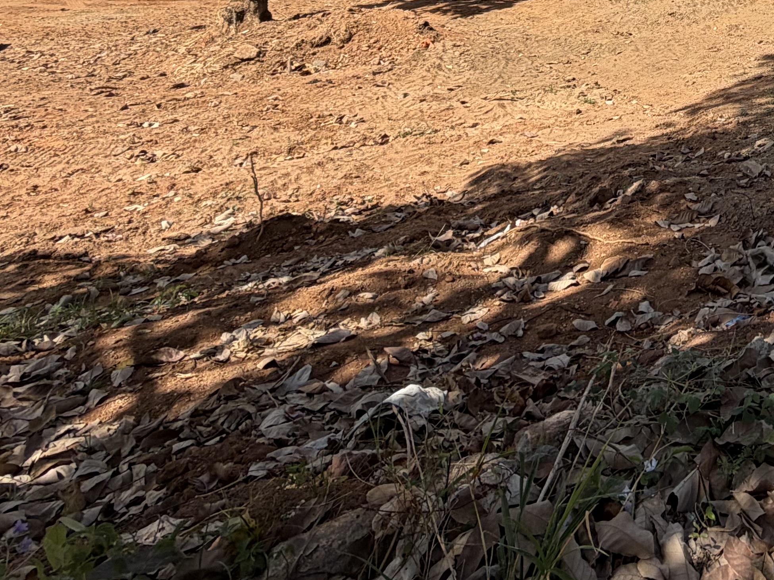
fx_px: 917
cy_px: -191
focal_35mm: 41
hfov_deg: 38.0
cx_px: 854
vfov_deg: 28.3
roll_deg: -2.0
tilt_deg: +2.7
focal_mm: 2.22
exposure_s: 1/770
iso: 20
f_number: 2.2
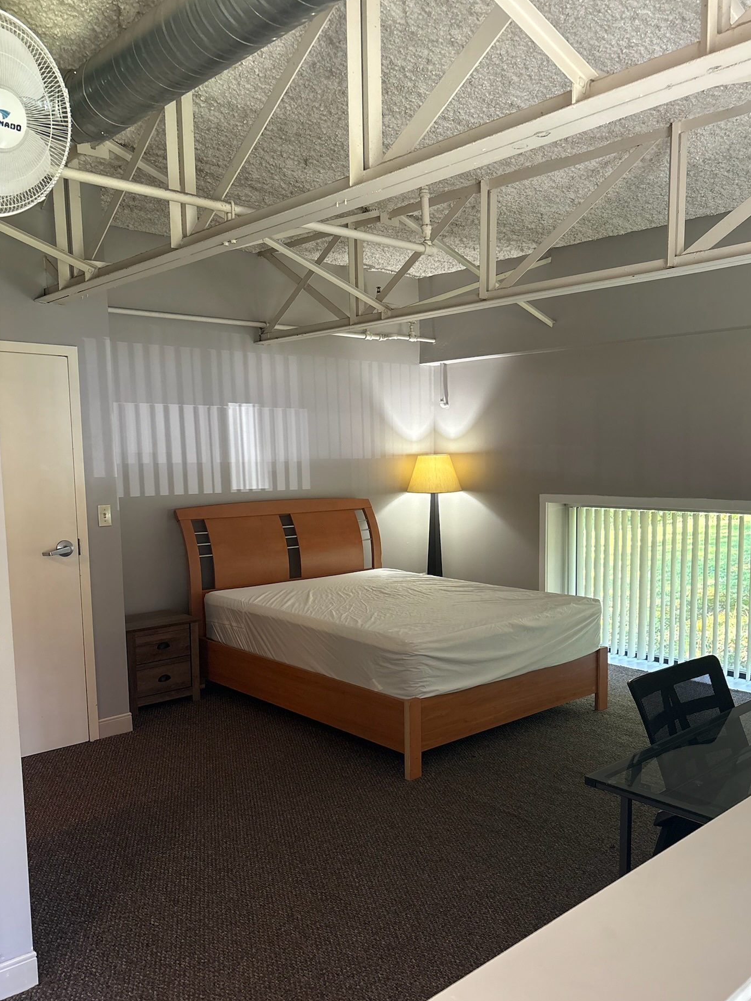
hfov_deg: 48.1
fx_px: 839
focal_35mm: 29
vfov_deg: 61.5
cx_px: 416
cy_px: 546
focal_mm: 5.96
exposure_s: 1/60
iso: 250
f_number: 1.6
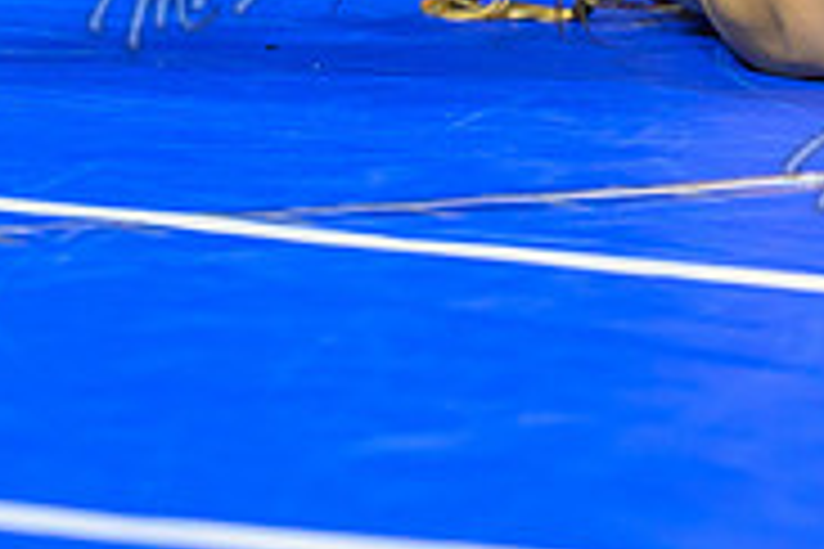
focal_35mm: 404
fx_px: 9246
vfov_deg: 3.4
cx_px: 722
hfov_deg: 5.1
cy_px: -110
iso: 2500
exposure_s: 1/800
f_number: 2.8
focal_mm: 88
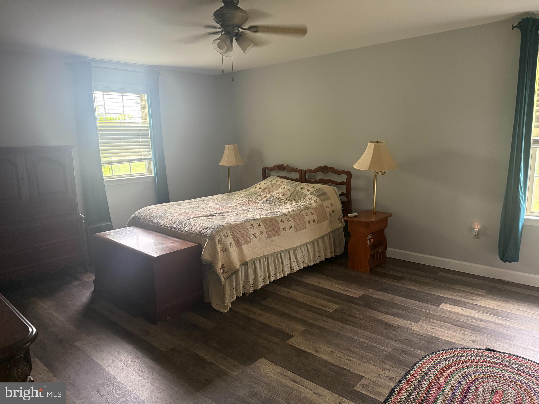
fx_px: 374
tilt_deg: -8.9
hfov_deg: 71.6
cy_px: 202
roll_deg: +2.4
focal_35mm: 24
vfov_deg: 56.8
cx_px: 270
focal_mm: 6.76
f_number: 1.78
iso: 640
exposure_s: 1/40
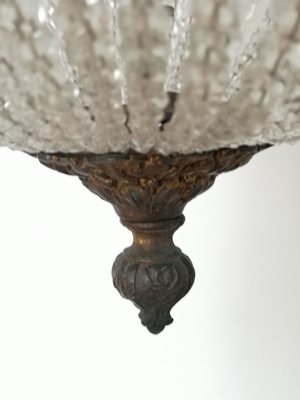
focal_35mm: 54
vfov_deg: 35.5
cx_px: 150
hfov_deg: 27.0
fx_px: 624
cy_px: 200
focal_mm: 4.75
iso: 160
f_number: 1.8
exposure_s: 1/33.3
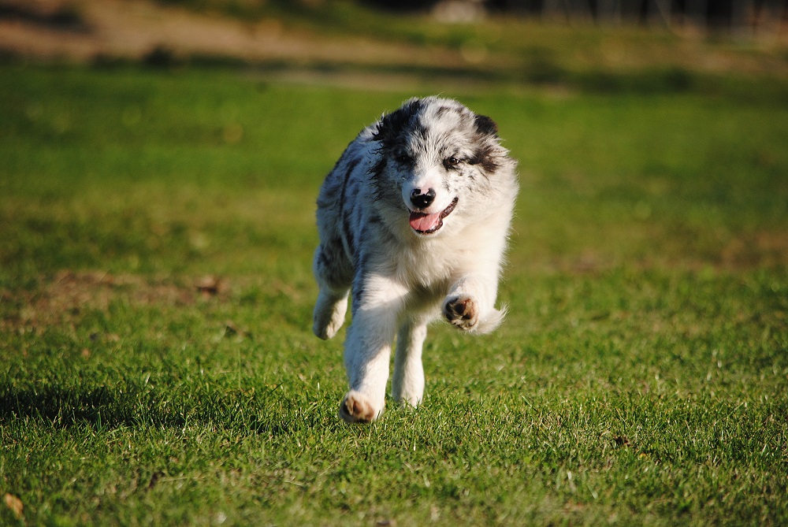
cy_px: 264
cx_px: 394
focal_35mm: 390
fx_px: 8545
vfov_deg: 3.5
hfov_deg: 5.3
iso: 200
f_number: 5.6
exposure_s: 1/800
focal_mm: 260
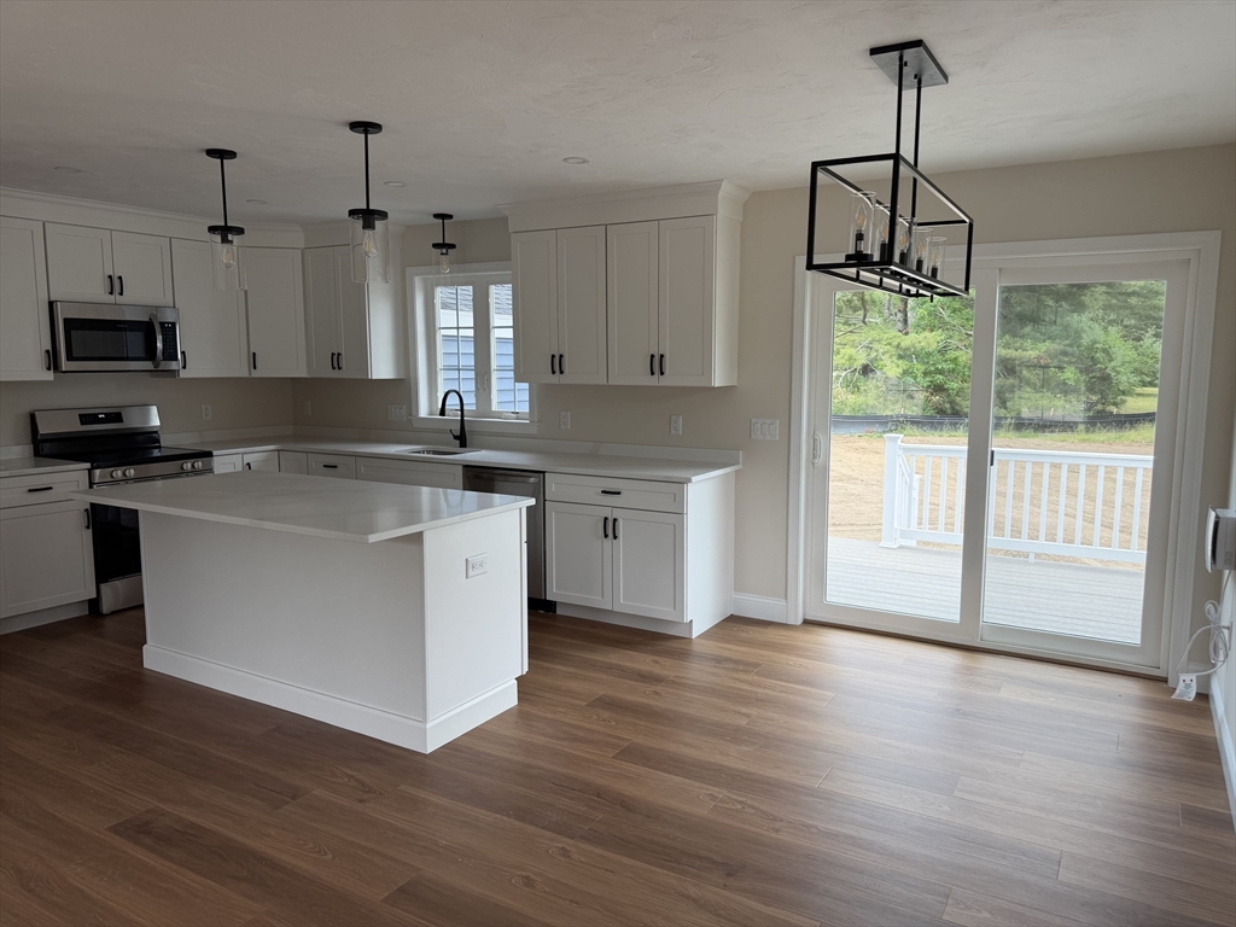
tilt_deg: -6.5
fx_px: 857
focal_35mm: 24
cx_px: 618
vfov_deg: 56.8
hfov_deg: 71.6
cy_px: 464
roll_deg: +0.4
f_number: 1.78
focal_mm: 6.76
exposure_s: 1/204
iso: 80
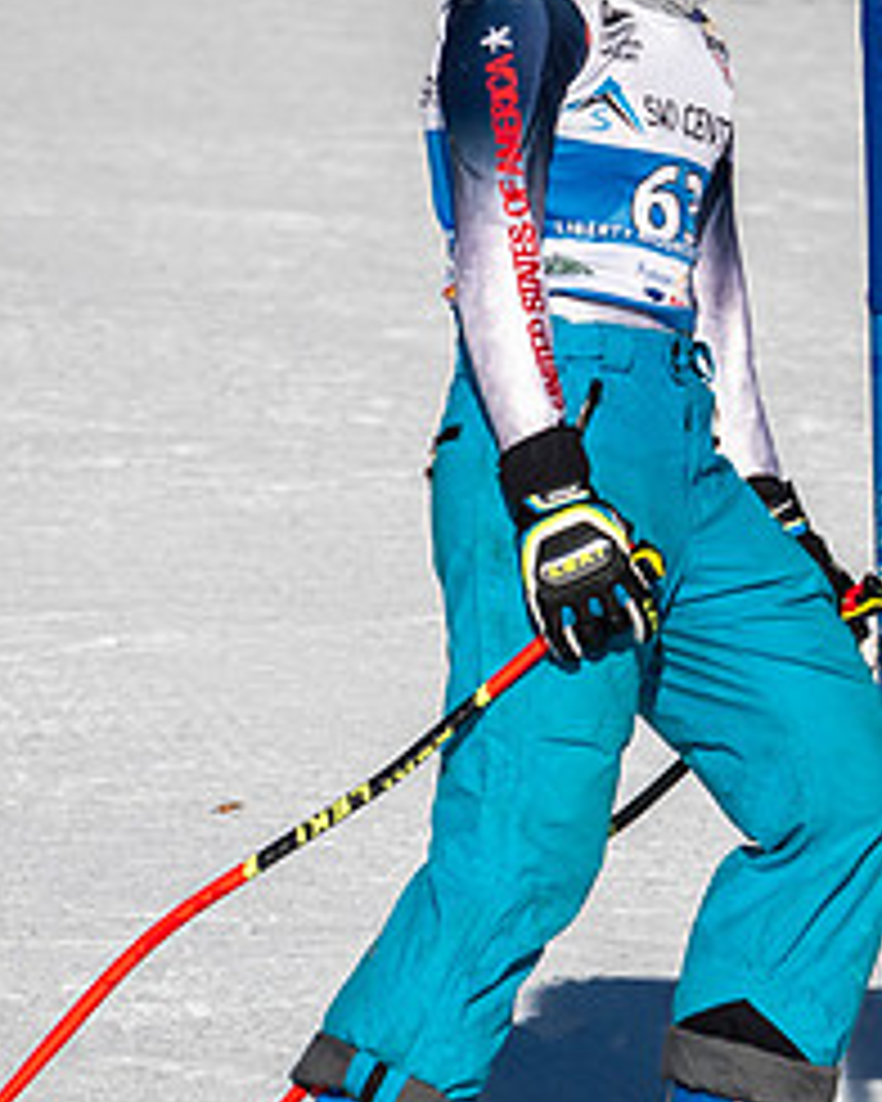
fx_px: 70023
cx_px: 405
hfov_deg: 0.7
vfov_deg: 0.9
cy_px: 538
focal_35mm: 2146
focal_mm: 550
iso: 400
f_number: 8
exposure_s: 1/2000
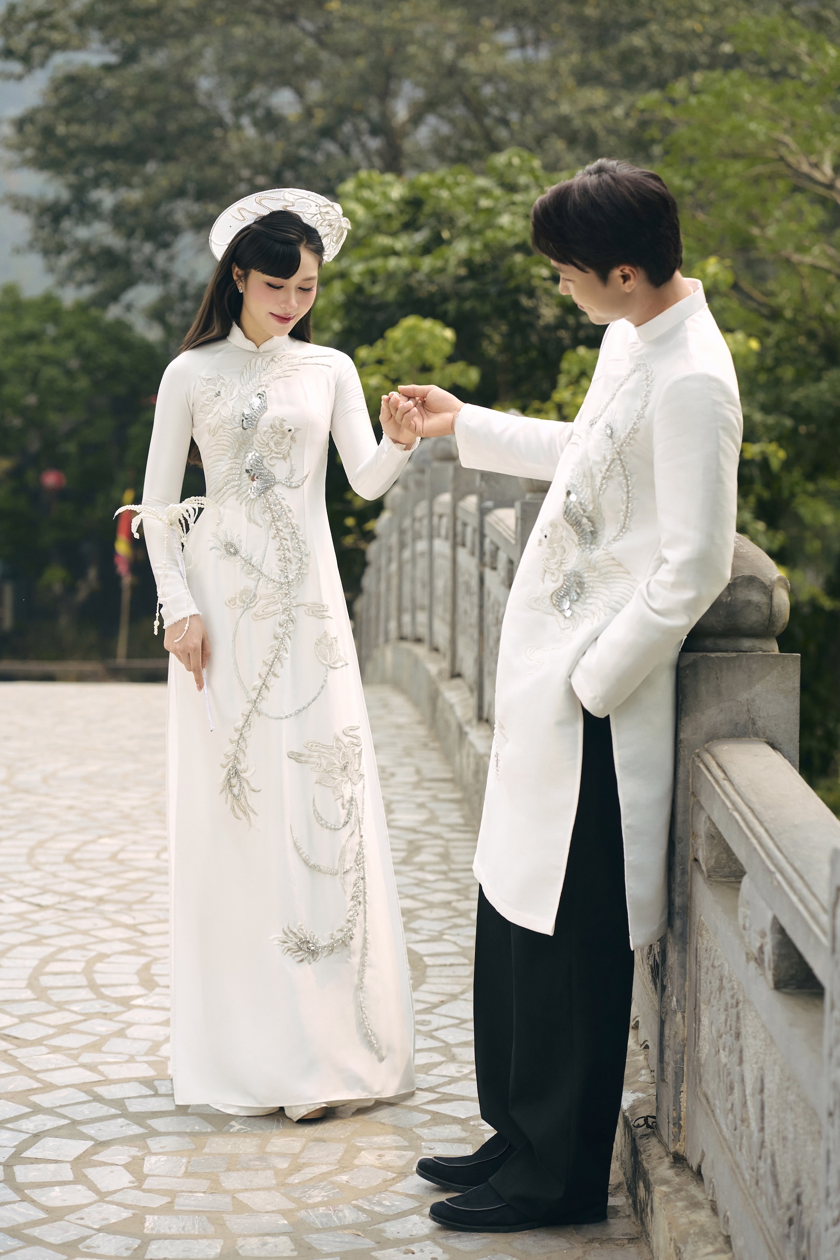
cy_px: 630
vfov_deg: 23.9
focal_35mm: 85
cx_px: 420
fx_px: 2975
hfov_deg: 16.1
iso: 640
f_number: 3.5
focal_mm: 85
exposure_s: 1/1600
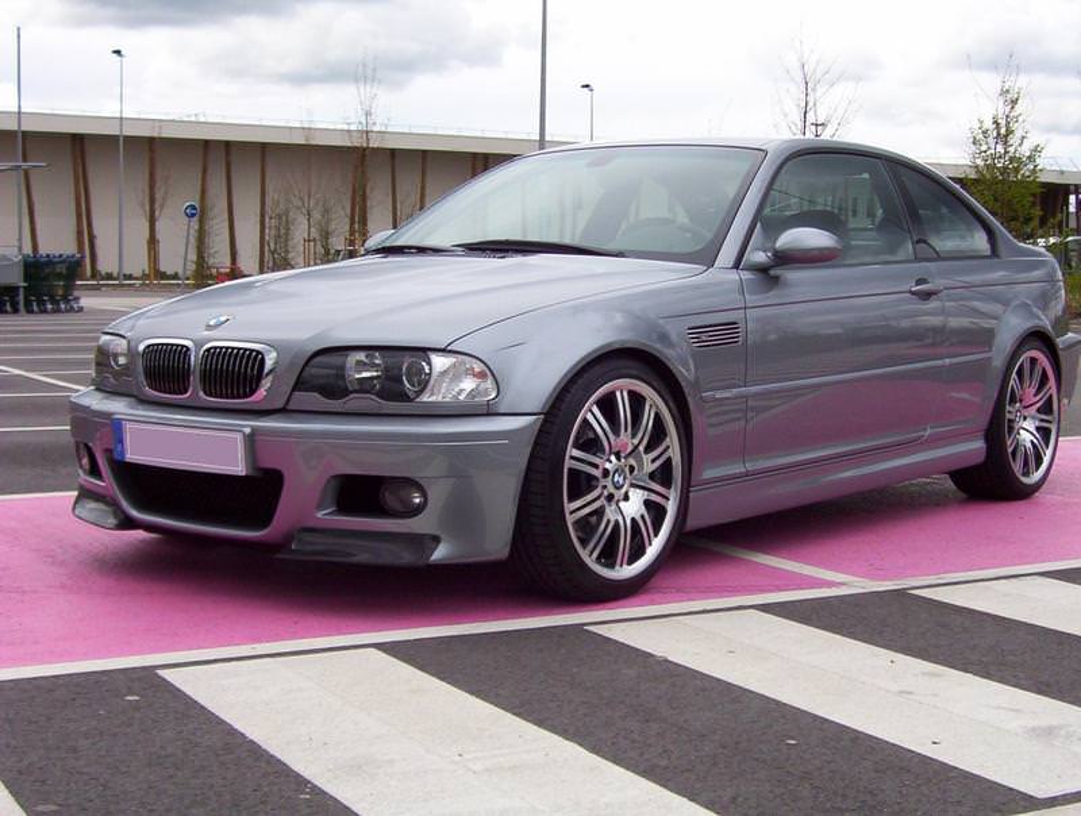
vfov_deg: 28.7
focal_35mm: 51
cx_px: 540
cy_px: 408
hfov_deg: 37.4
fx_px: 1596
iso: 100
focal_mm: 7.88
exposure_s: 1/849
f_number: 3.16
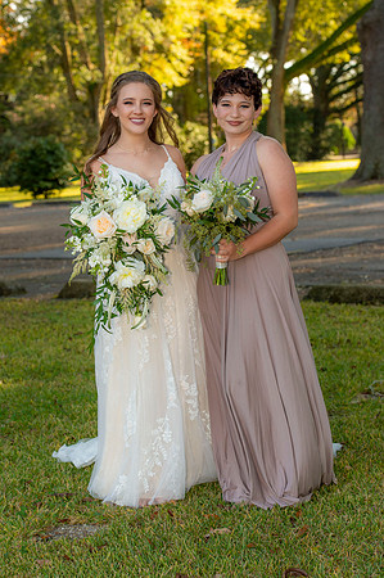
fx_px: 1363
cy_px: 289
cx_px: 192
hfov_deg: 16.0
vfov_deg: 23.9
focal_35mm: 85
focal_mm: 85
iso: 1250
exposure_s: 1/400
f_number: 6.3
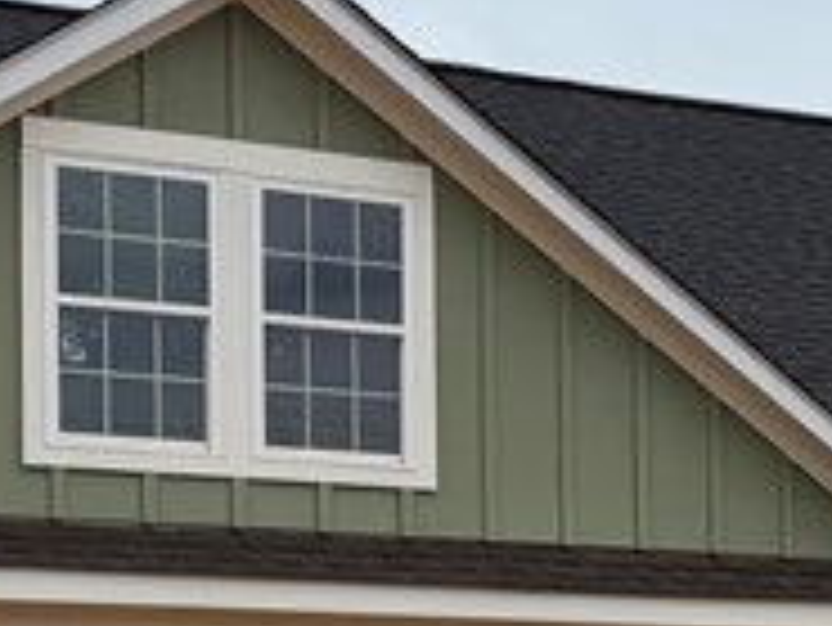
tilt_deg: +1.4
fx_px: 3199
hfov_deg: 14.3
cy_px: 707
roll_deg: +0.0
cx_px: 1016
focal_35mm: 133
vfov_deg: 11.0
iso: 80
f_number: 1.78
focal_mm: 6.76
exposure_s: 1/3425
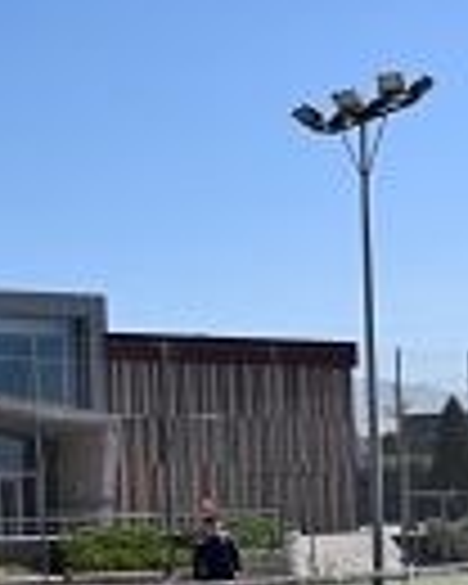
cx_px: 400
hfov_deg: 17.3
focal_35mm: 88
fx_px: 1524
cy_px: 544
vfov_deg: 21.2
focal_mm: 18
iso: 400
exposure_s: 1/1600
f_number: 7.1
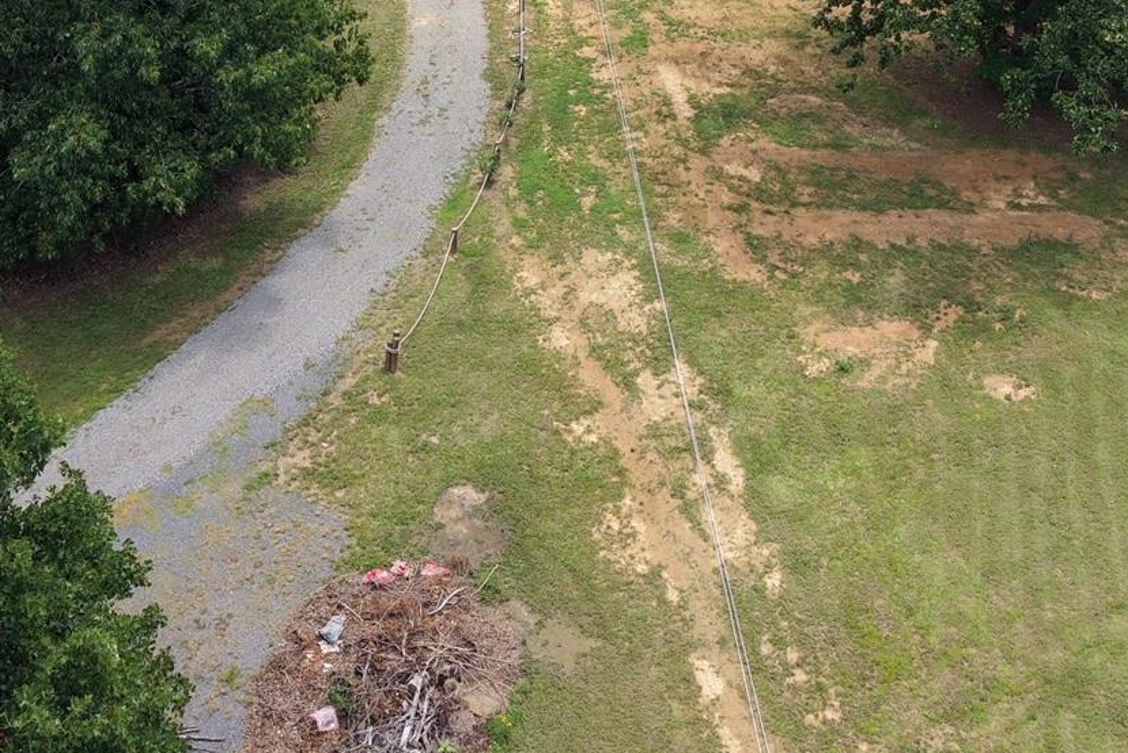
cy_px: -56
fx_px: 1849
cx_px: 535
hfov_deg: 33.9
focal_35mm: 59
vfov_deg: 21.9
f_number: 1.8
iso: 100
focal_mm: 8.67
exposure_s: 1/1250
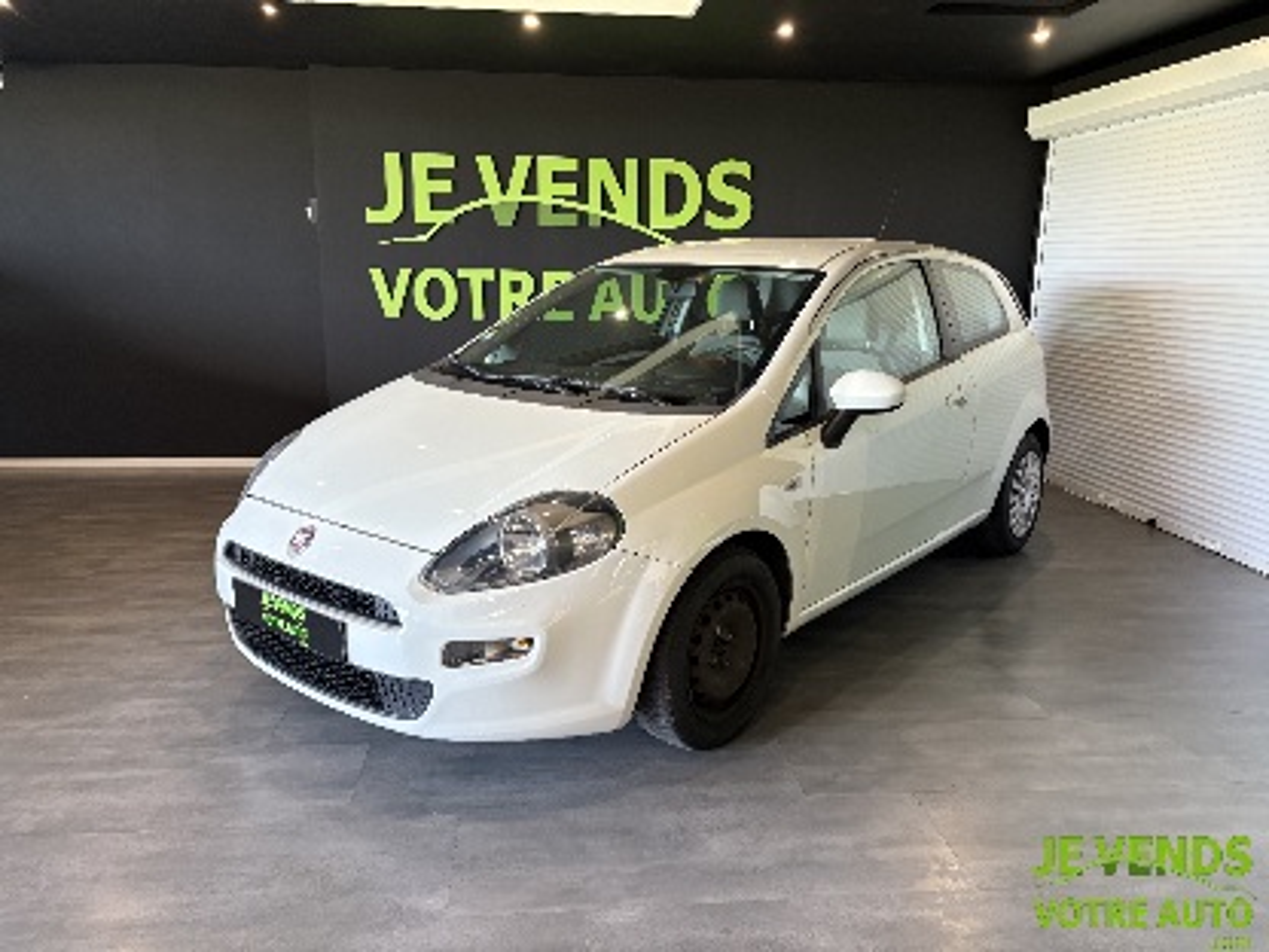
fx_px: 953
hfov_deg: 67.3
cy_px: 476
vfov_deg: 53.1
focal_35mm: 26
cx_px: 634
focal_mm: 5.96
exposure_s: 1/50
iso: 200
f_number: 1.6
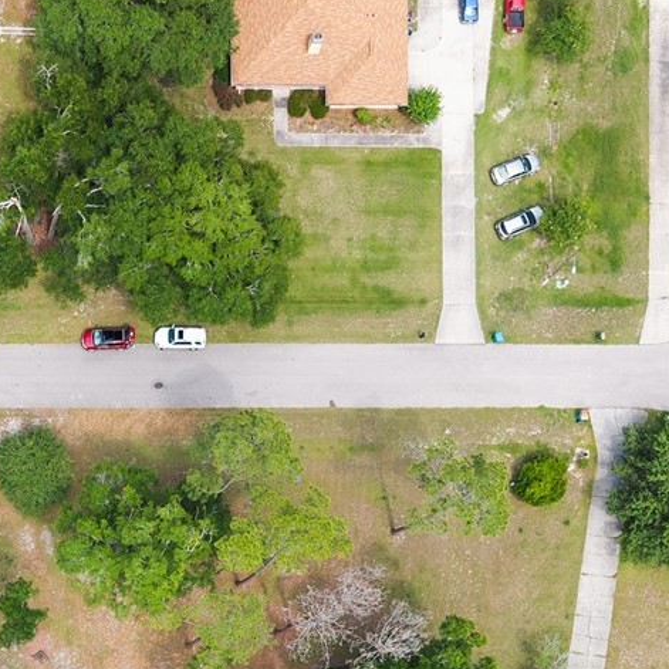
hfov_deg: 23.1
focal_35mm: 72
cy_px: 685
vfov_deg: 22.9
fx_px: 1574
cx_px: 13
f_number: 1.8
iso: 110
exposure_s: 1/800
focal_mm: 8.67
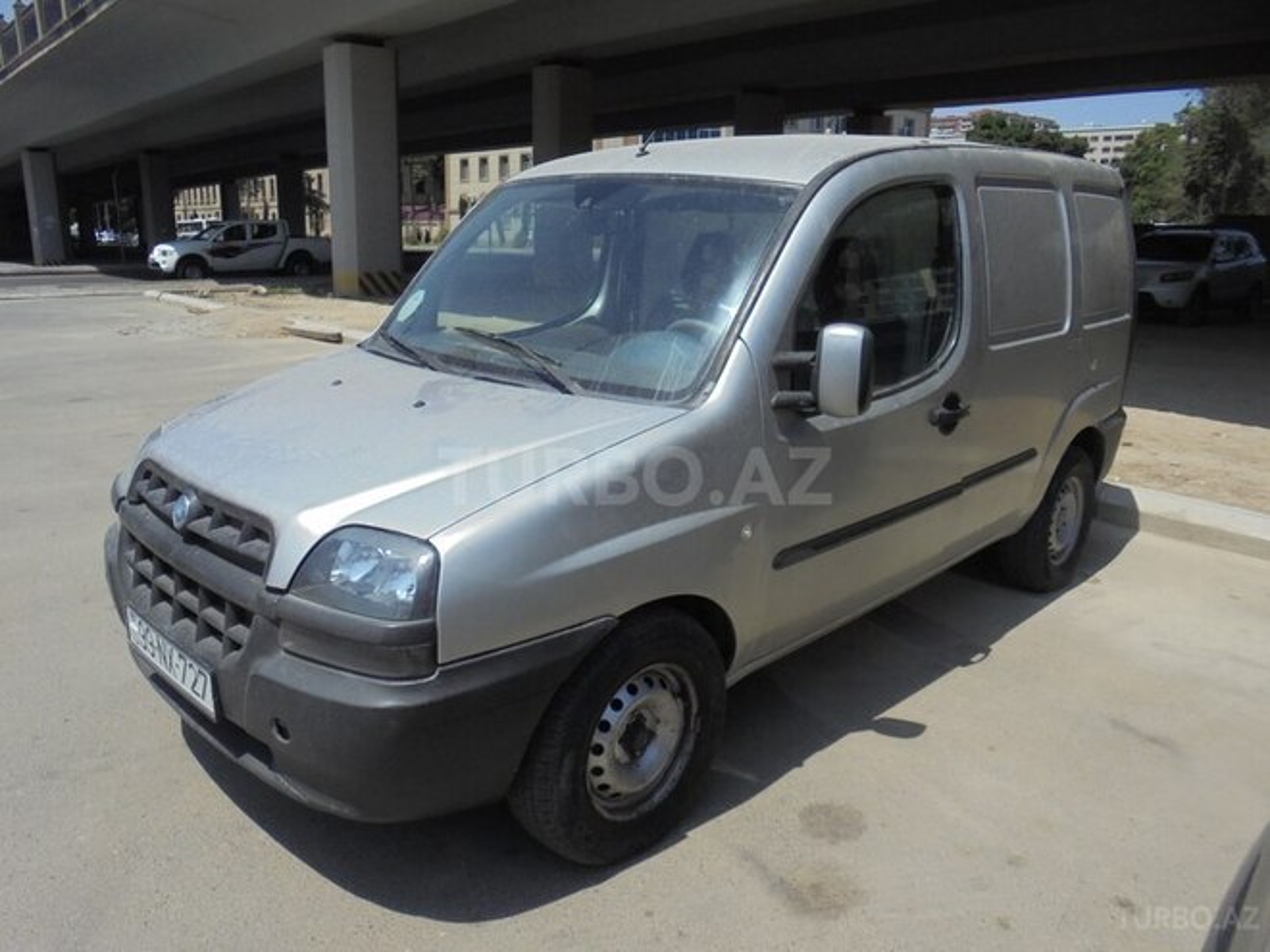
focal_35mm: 26
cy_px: 476
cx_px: 635
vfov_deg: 53.1
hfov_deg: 67.3
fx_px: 954
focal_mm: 4.6
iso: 100
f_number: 3.5
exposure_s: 1/1000
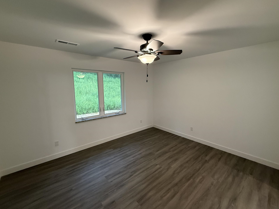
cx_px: 145
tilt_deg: -6.9
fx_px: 121
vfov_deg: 81.7
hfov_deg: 98.1
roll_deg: +0.2
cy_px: 100
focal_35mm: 15
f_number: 2.2
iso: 500
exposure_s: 1/120
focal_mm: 2.22
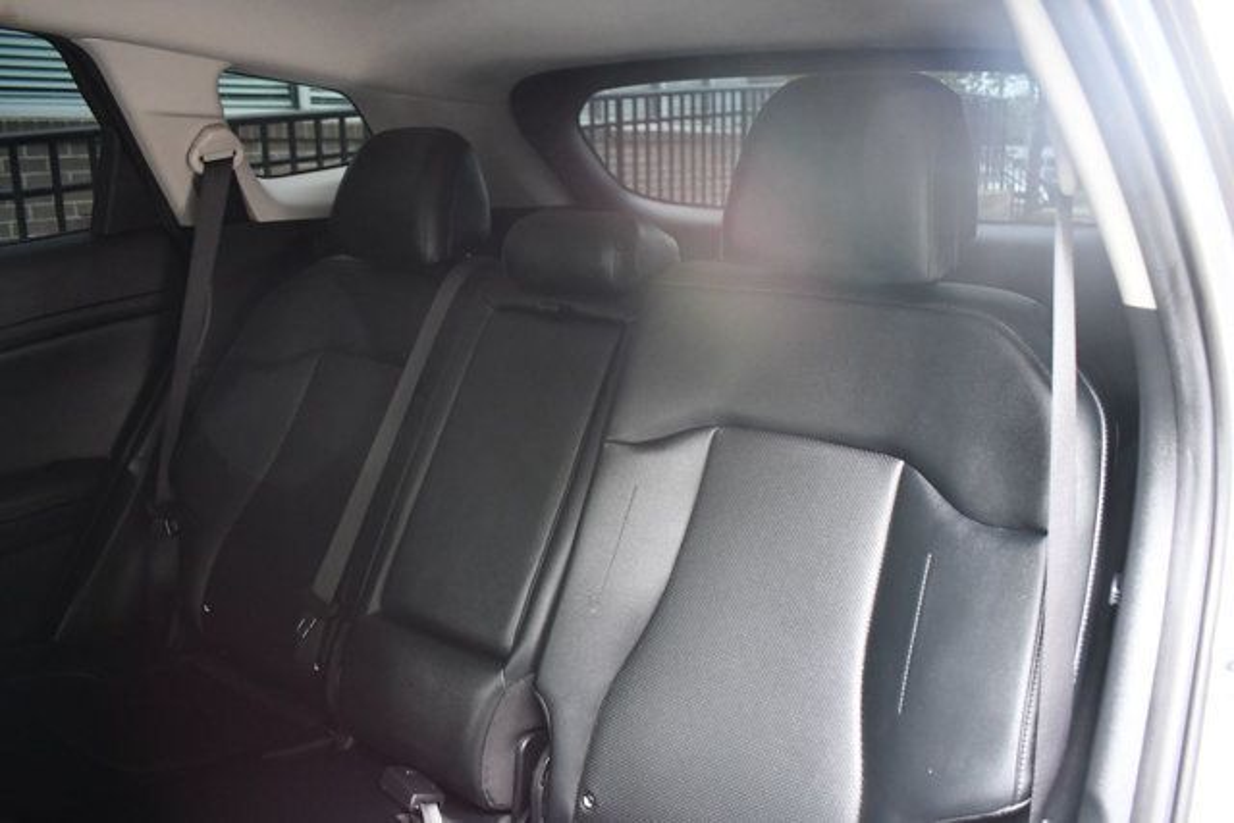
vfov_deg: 48.0
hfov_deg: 67.4
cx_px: 617
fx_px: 926
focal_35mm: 27
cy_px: 412
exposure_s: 1/60
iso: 3200
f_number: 3.5
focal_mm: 18
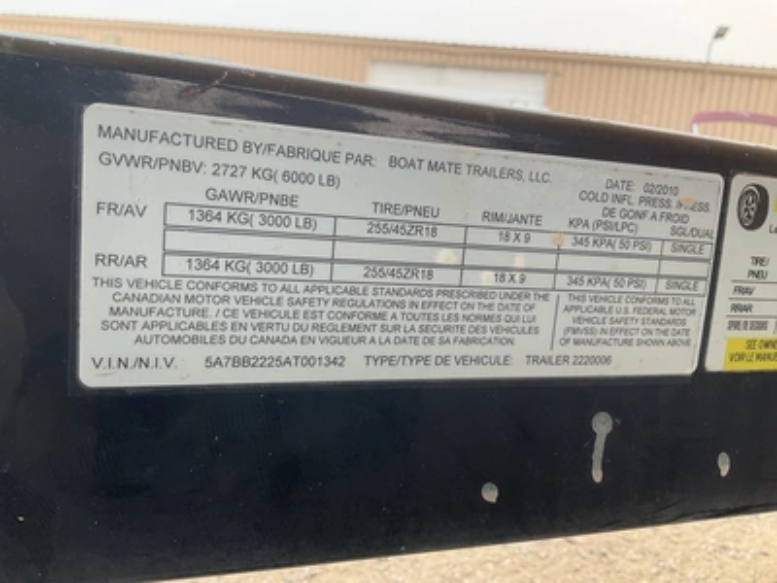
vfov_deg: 48.2
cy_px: 292
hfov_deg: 61.7
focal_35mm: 29
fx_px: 651
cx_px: 388
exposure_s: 1/172
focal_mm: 3
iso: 25
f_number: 1.8
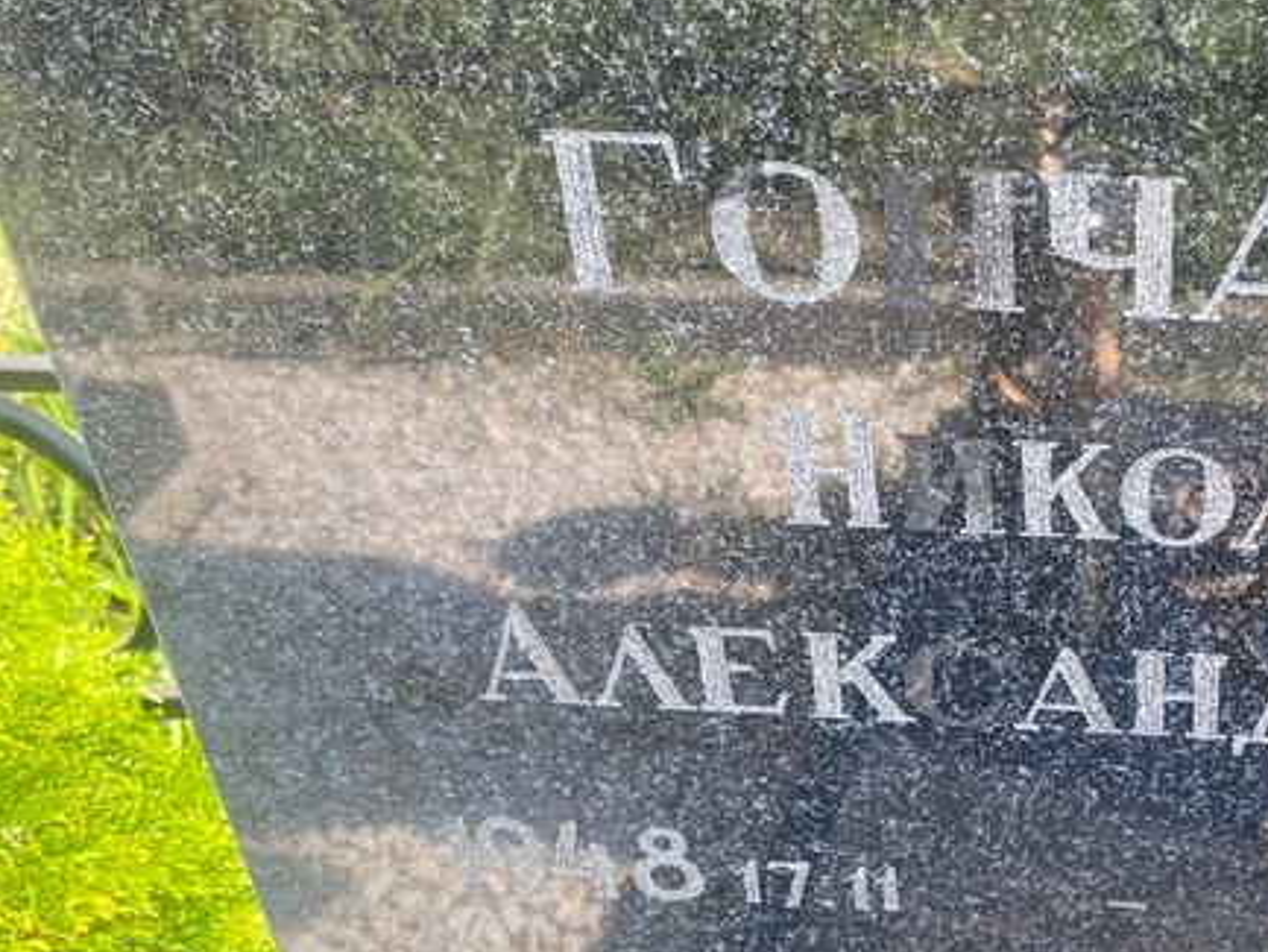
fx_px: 1759
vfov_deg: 30.0
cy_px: 644
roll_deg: +0.0
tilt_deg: -37.3
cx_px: 1166
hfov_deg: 36.9
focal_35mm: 48
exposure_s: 1/206
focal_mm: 4.25
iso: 32
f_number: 1.8
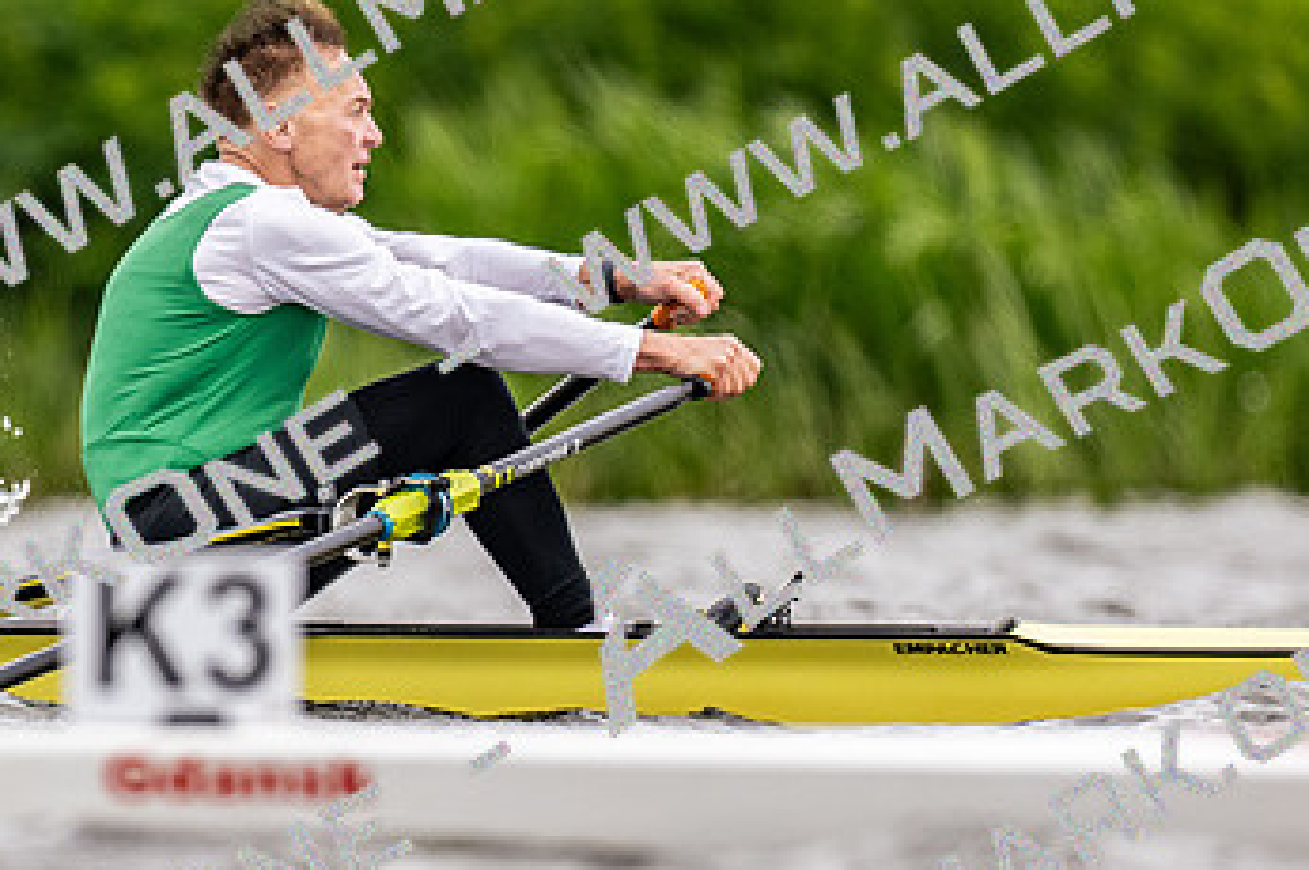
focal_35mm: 1508
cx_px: 265
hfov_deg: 1.4
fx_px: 54780
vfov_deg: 0.9
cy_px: 378
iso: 720
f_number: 4
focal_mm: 600
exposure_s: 1/2500
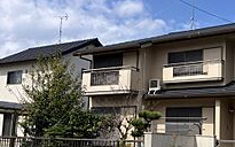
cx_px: 172
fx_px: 371
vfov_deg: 22.3
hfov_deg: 34.5
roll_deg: -2.4
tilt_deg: +8.2
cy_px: 92
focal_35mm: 58
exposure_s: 1/2558
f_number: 1.8
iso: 32
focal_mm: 3.99
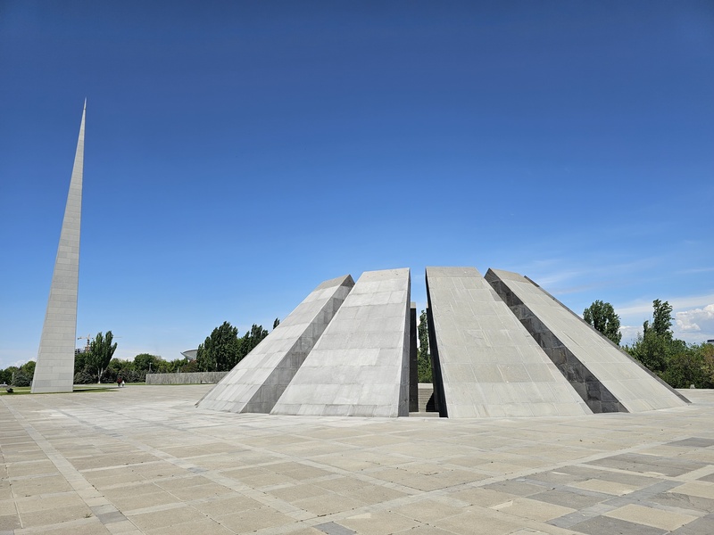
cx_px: 357
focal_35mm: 23
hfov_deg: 73.9
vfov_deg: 58.9
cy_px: 268
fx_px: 474
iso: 10
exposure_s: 1/1550
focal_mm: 6.3
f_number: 1.7
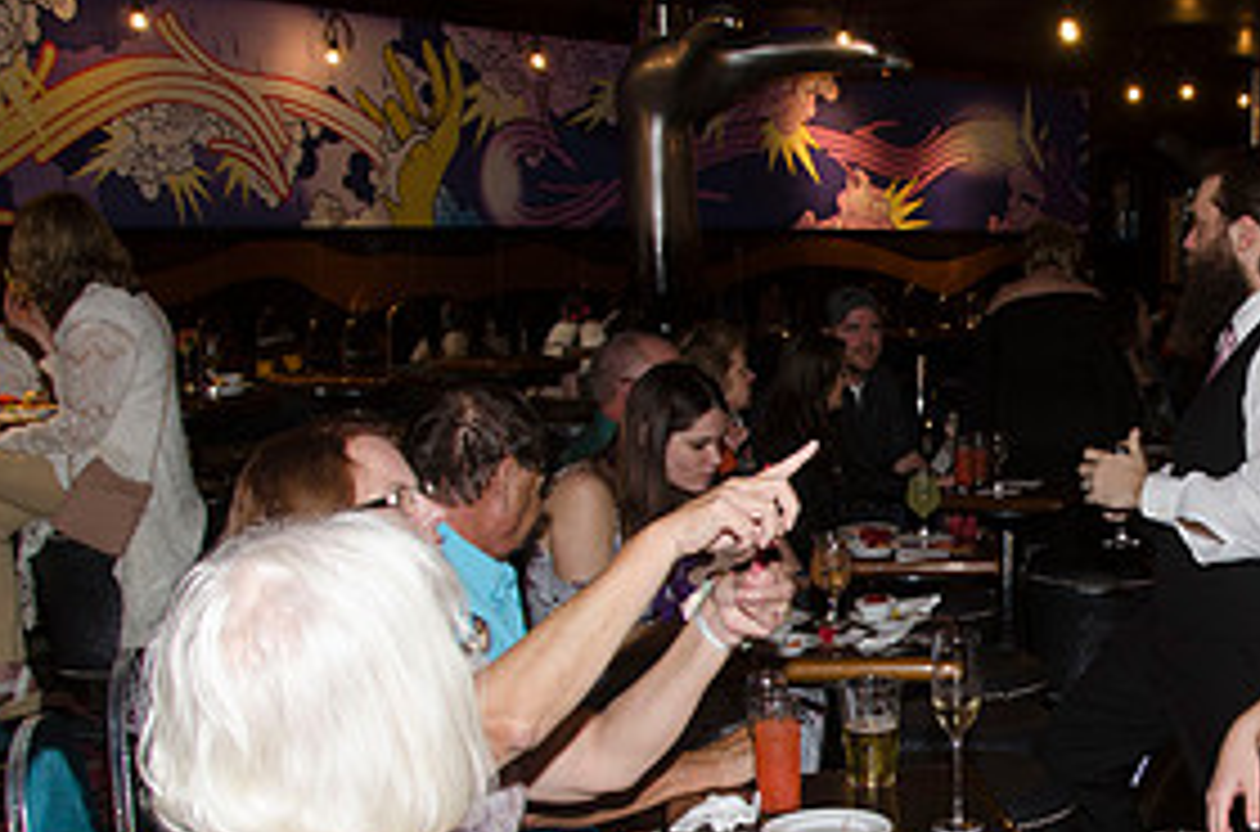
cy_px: 607
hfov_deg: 33.8
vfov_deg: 23.8
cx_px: 1138
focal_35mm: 56
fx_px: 1954
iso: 400
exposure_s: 1/60
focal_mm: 18
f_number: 5.6
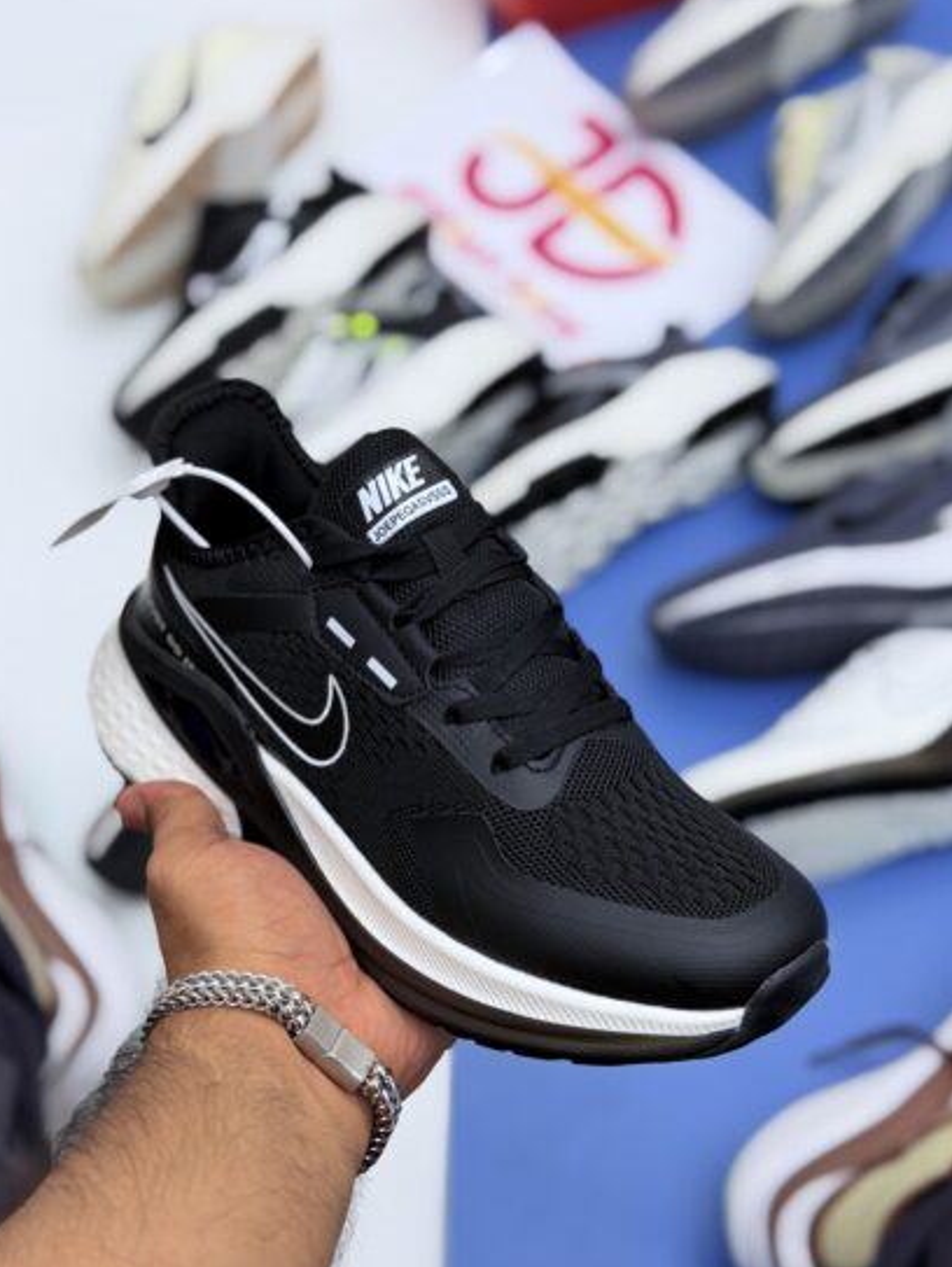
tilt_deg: -58.2
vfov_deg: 37.5
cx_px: 454
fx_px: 1868
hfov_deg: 28.6
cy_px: 657
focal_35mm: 51
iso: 64
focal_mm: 6.76
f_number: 1.78
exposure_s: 1/271
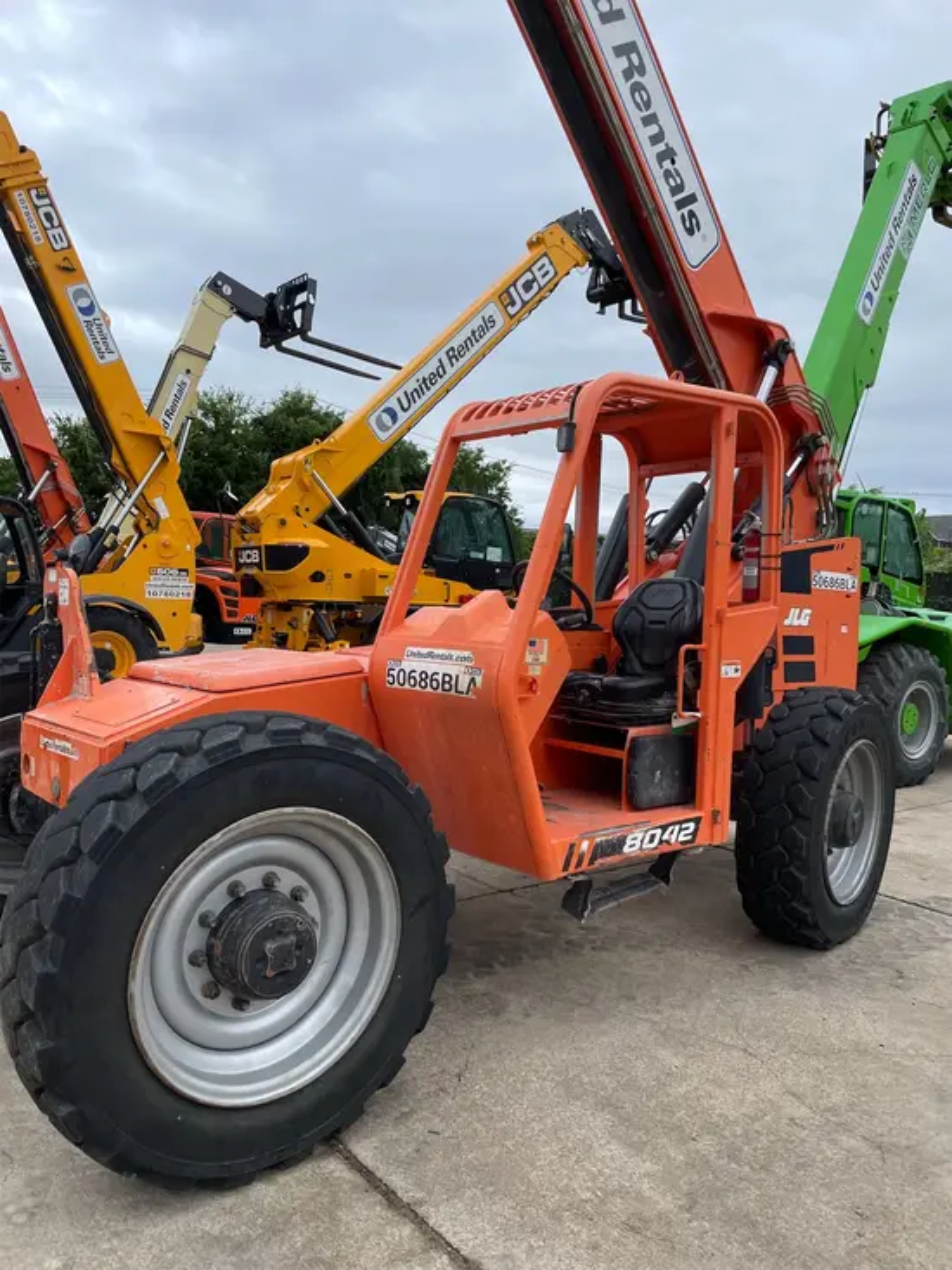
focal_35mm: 26
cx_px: 476
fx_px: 953
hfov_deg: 53.1
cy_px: 635
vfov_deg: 67.3
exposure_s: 1/842
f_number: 1.6
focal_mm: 4.2
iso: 50
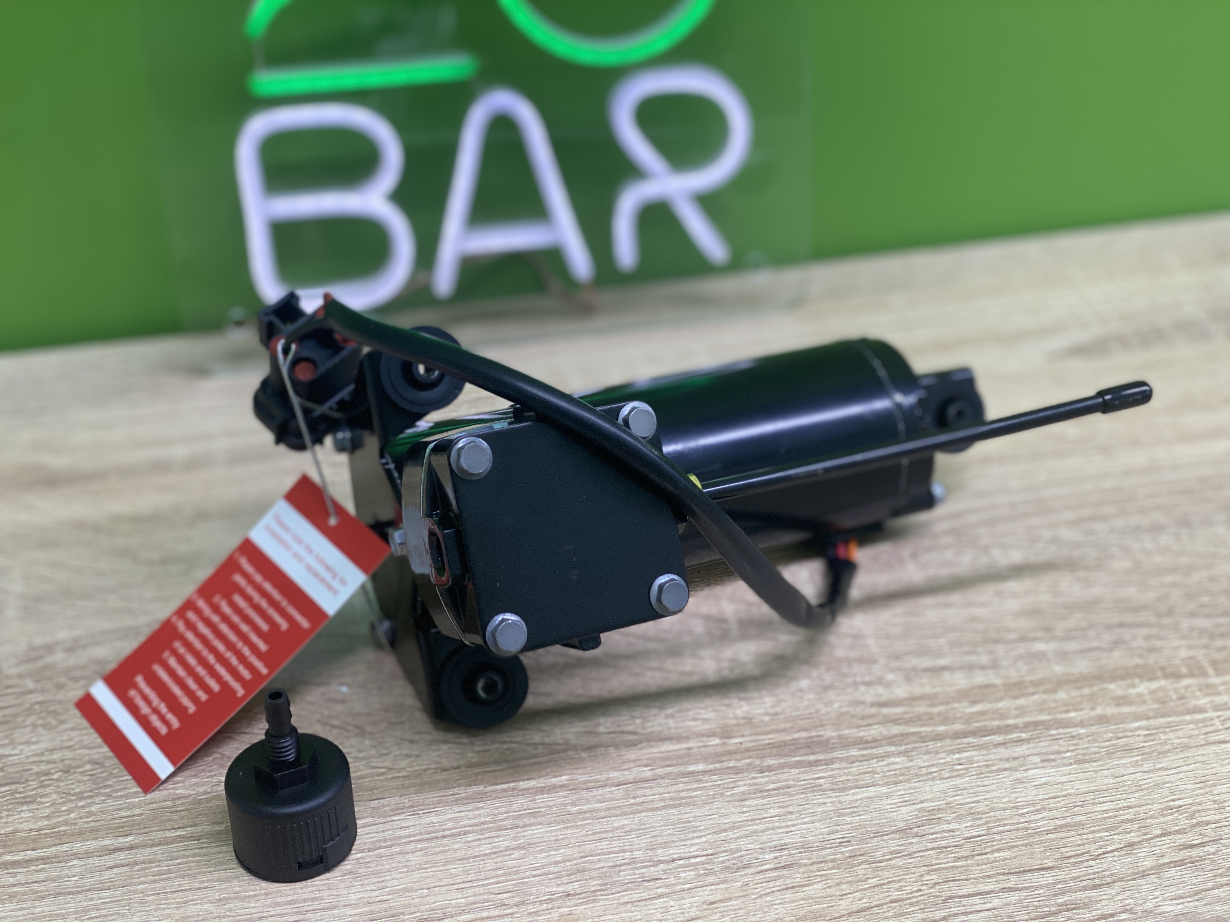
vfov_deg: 28.0
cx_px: 615
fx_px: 1848
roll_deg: +2.2
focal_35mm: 52
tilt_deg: -34.8
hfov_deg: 36.8
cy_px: 461
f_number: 2
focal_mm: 6
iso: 100
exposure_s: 1/77
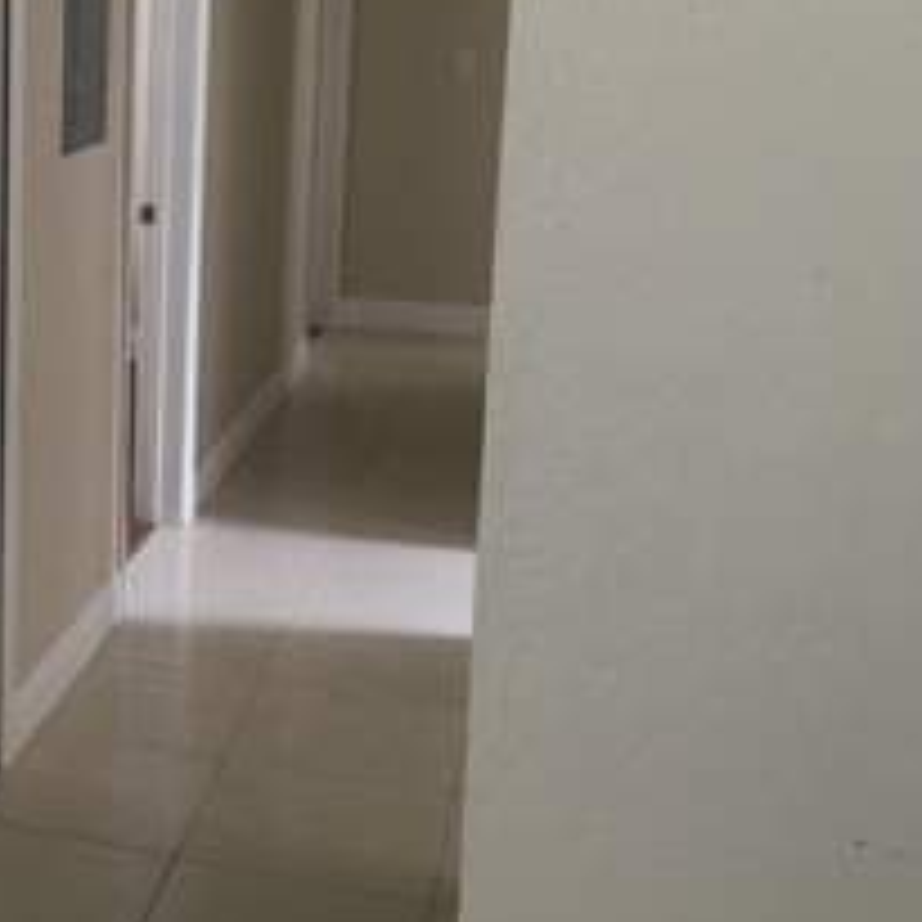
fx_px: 1808
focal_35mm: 60
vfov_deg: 28.5
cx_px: -103
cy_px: 319
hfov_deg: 26.3
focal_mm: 4.15
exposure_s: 1/15
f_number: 2.2
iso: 64
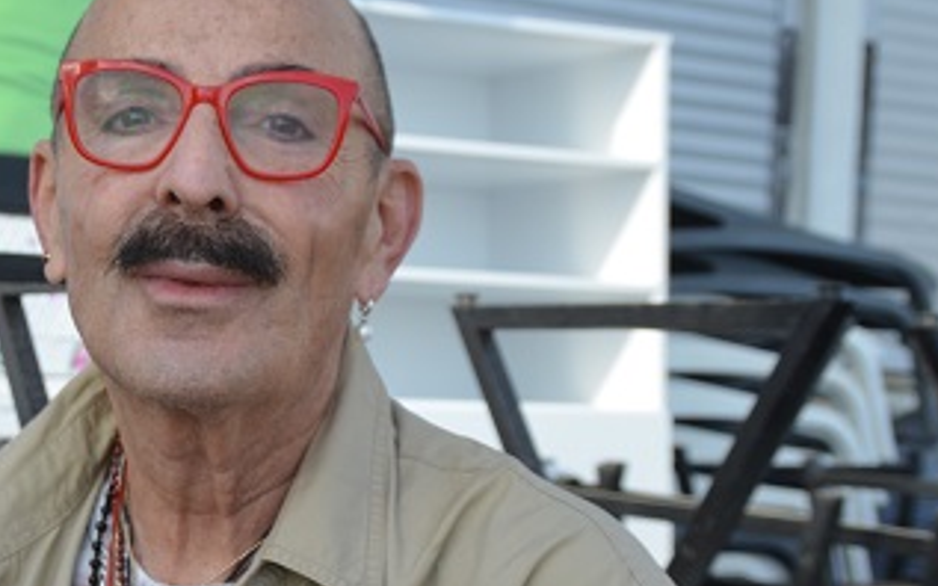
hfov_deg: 22.2
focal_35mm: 92
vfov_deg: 14.2
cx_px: 163
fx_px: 2351
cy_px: 320
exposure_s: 1/250
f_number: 8
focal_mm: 32
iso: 180
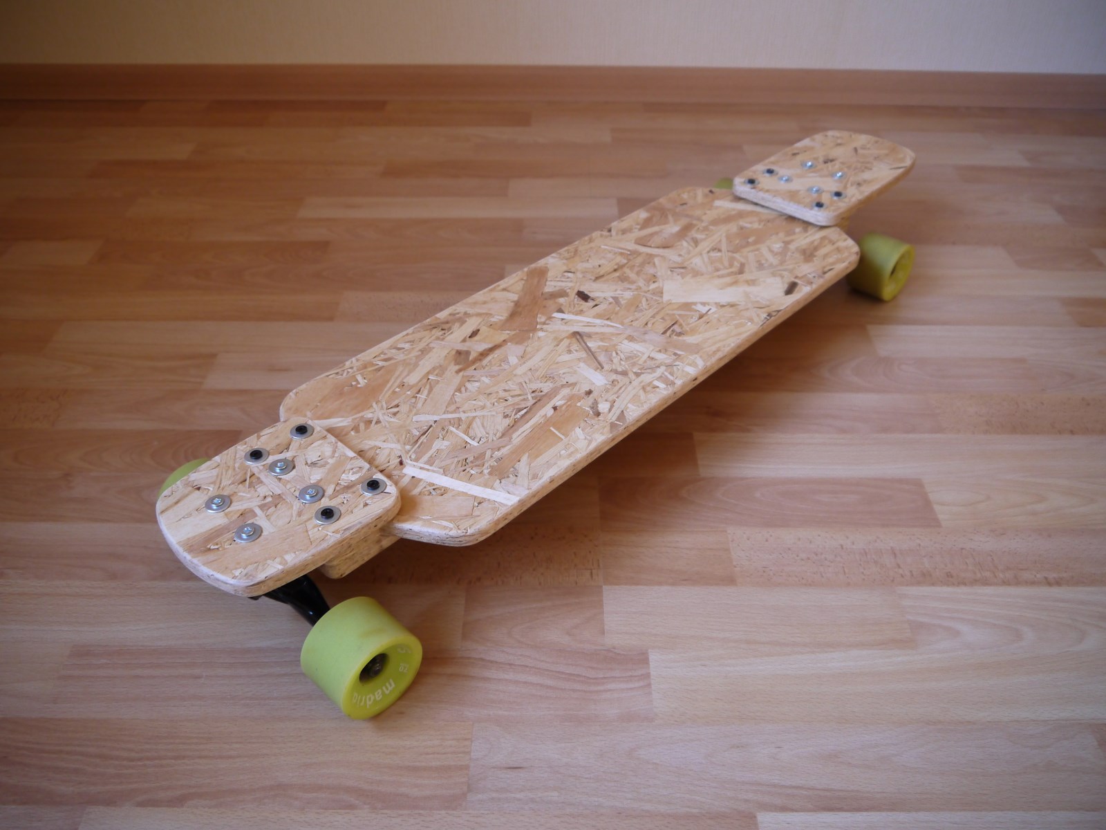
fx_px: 895
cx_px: 553
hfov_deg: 63.4
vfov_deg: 49.7
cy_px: 415
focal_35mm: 28
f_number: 3.5
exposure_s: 1/60
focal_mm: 14
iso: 500
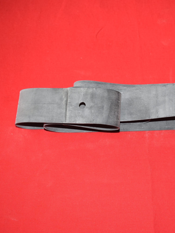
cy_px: 117
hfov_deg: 23.9
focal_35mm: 61
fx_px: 411
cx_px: 124
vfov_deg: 31.7
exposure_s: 1/40
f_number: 5.6
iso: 160
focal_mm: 28
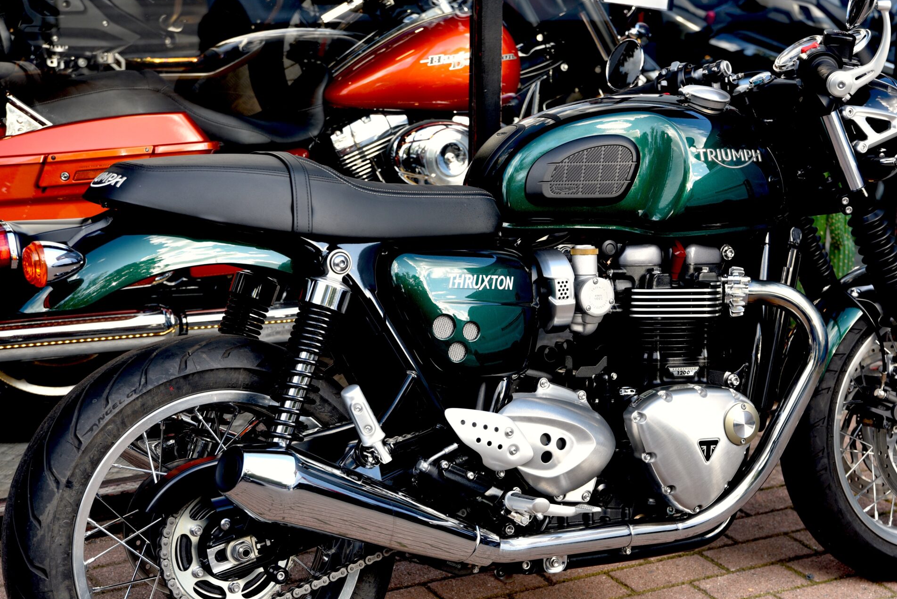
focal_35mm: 74
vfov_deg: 18.4
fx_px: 1844
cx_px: 490
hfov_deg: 27.3
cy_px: 354
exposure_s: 1/100
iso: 200
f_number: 5
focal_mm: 55
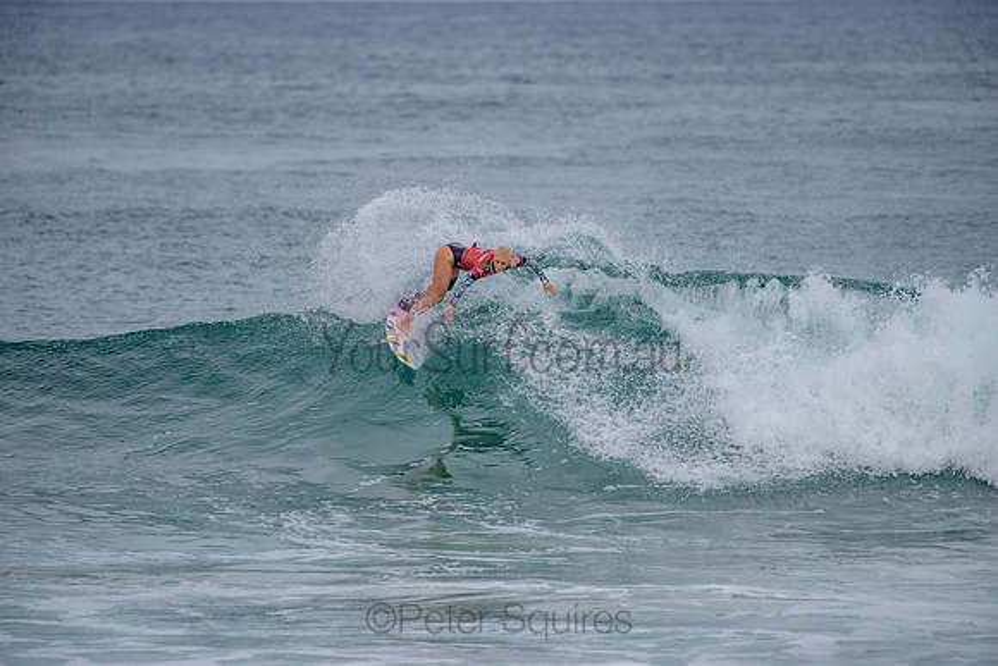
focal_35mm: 500
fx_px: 13864
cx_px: 499
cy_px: 333
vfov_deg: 2.8
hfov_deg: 4.1
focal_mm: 500
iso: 250
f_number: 5.6
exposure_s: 1/2000
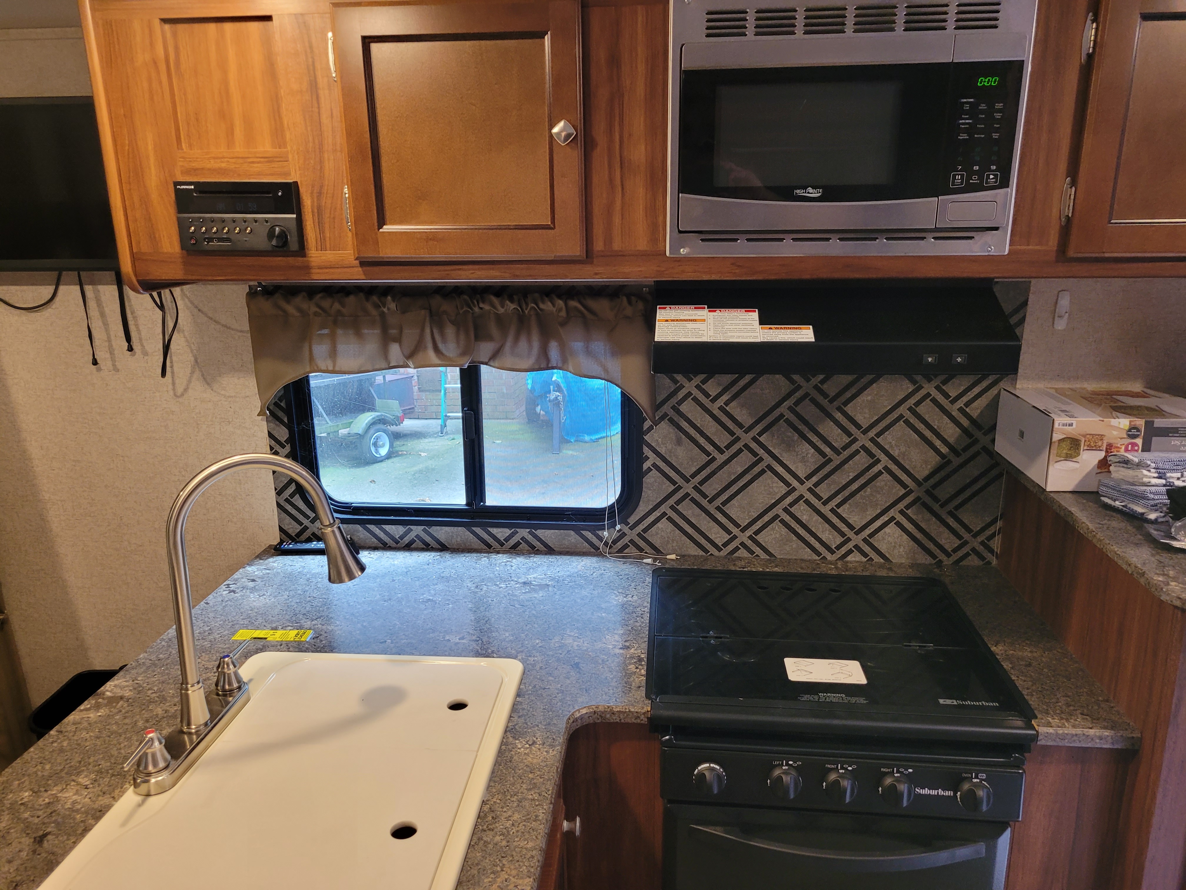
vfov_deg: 53.1
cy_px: 445
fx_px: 891
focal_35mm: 26
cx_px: 593
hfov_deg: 67.3
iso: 200
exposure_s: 1/40
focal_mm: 5.4
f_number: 1.8
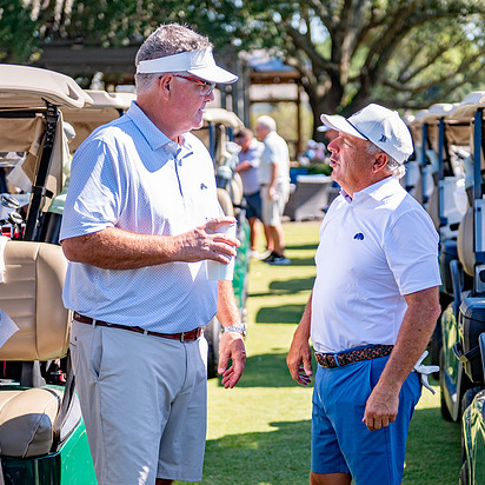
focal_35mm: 97
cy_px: 268
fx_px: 1538
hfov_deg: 17.9
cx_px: 318
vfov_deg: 17.9
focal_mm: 62
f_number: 2.8
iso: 400
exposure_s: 1/2500
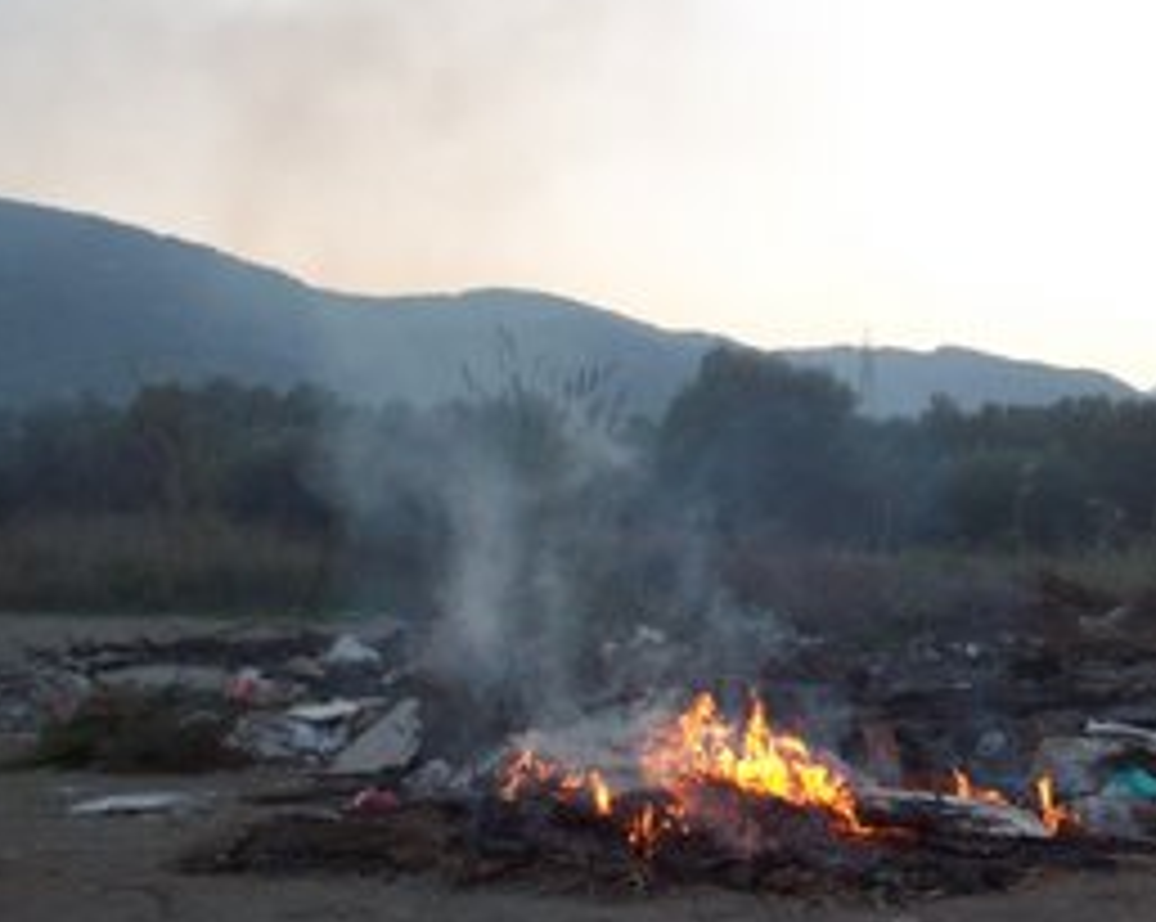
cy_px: 499
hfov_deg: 26.8
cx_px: 994
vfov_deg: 22.1
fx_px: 2358
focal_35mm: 69
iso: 80
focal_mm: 6.2
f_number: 2.8
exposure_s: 1/174
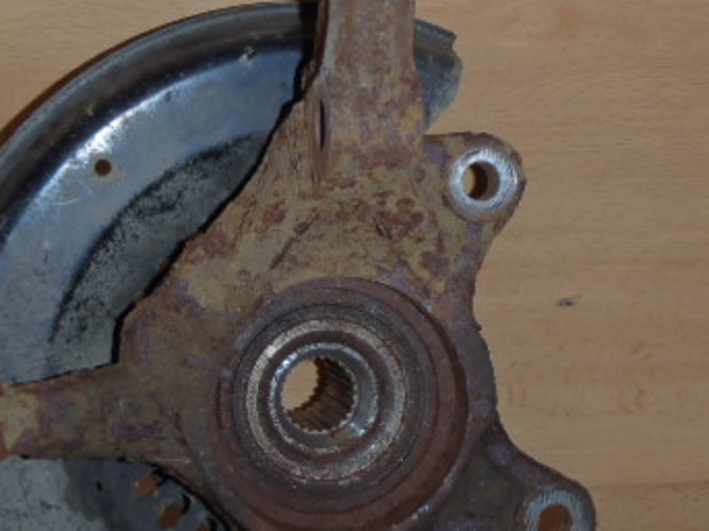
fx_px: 1454
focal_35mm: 71
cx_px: 308
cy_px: 271
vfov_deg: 20.7
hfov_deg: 27.4
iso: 100
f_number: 4.6
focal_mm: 6.83
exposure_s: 1/40
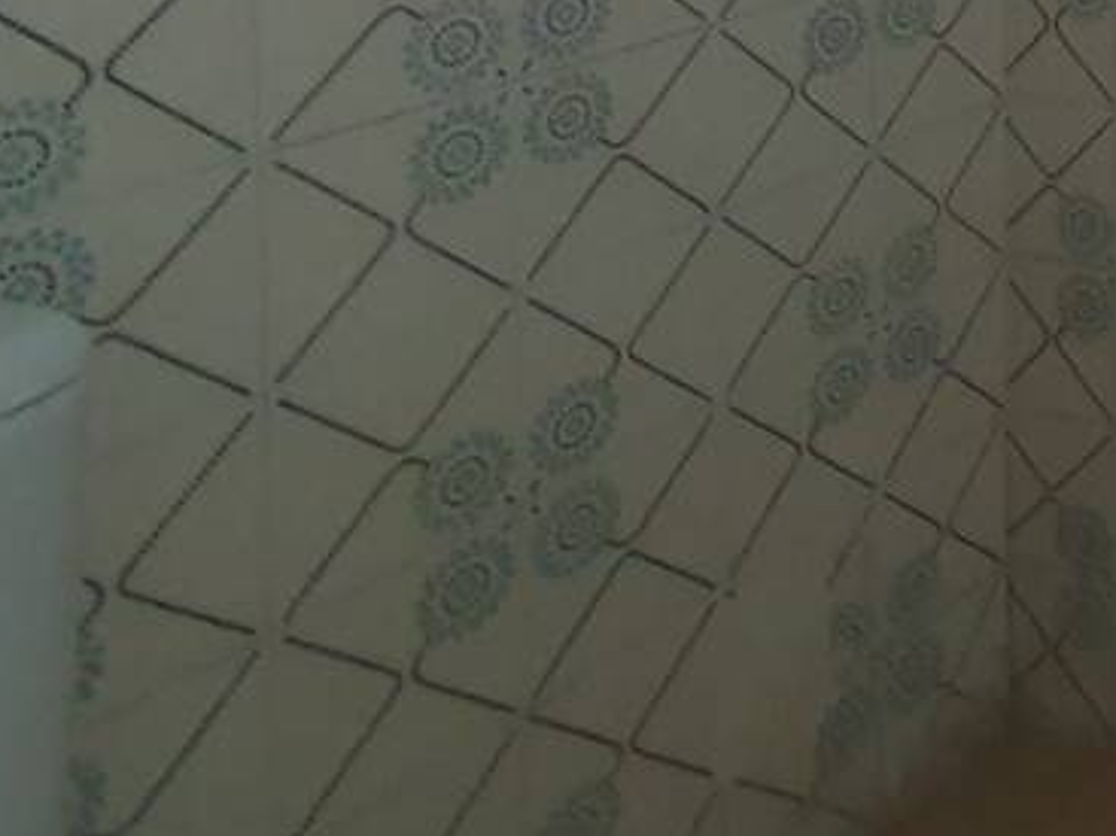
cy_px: -432
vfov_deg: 22.9
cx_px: 1812
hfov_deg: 24.8
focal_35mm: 51
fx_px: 1644
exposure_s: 1/60
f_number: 2.2
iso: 250
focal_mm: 1.8
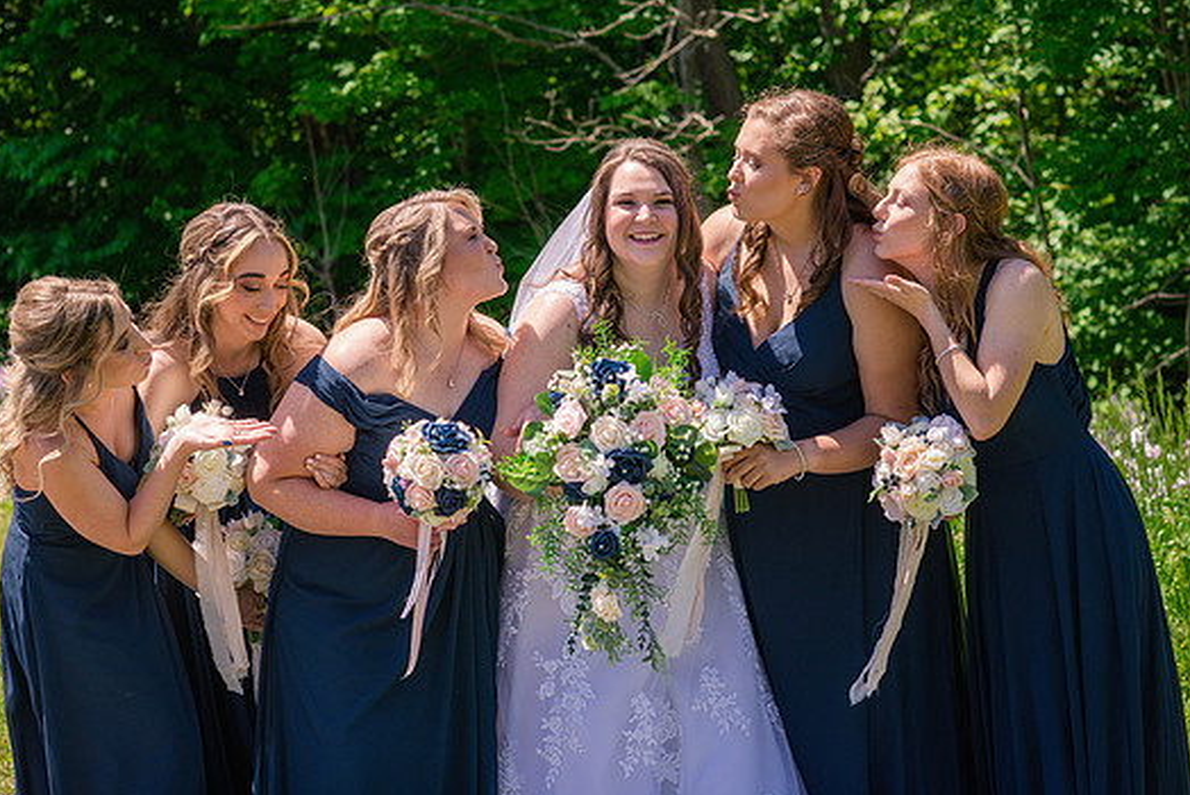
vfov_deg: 14.6
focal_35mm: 94
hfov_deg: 21.7
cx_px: 540
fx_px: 3109
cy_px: 421
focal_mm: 85
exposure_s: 1/800
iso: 200
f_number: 5
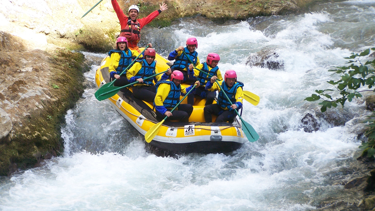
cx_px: 187
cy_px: 111
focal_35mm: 140
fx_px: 1392
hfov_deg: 15.3
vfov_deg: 8.7
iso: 100
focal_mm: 21.2
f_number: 3.2
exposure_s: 1/160
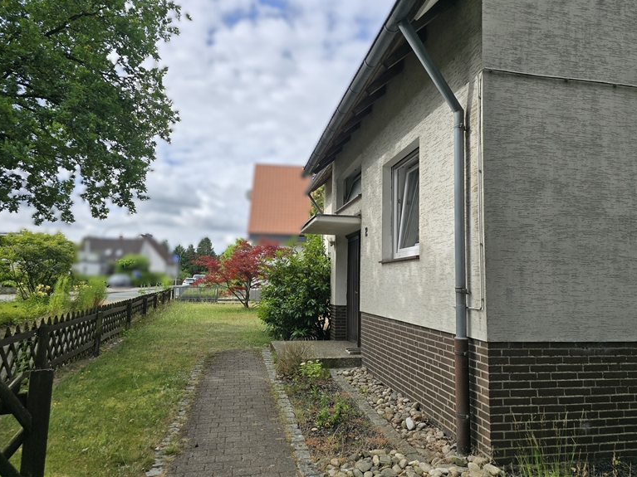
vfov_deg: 56.8
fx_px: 442
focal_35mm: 24
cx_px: 328
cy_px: 229
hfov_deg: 71.6
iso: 12
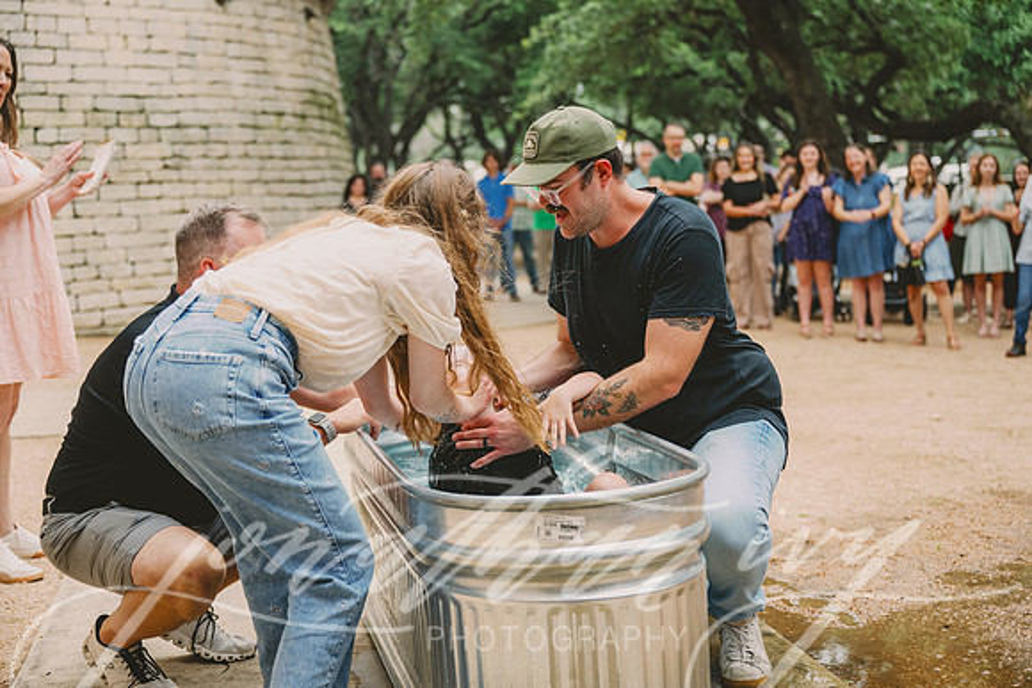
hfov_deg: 41.1
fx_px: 1376
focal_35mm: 48
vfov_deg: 28.1
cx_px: 516
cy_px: 344
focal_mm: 48
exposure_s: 1/640
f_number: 2.8
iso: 250
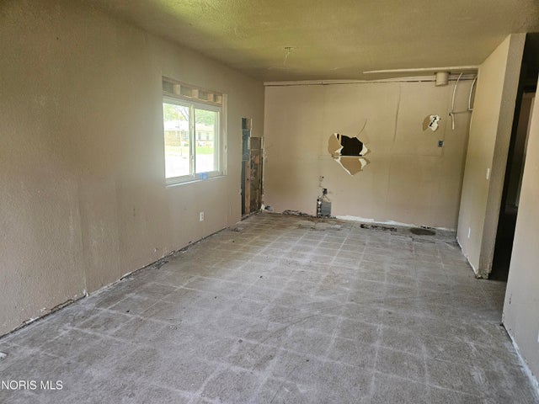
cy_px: 202
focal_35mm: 23
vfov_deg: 58.9
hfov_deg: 73.9
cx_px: 270
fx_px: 358
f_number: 1.8
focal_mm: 5.4
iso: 500
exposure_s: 1/170
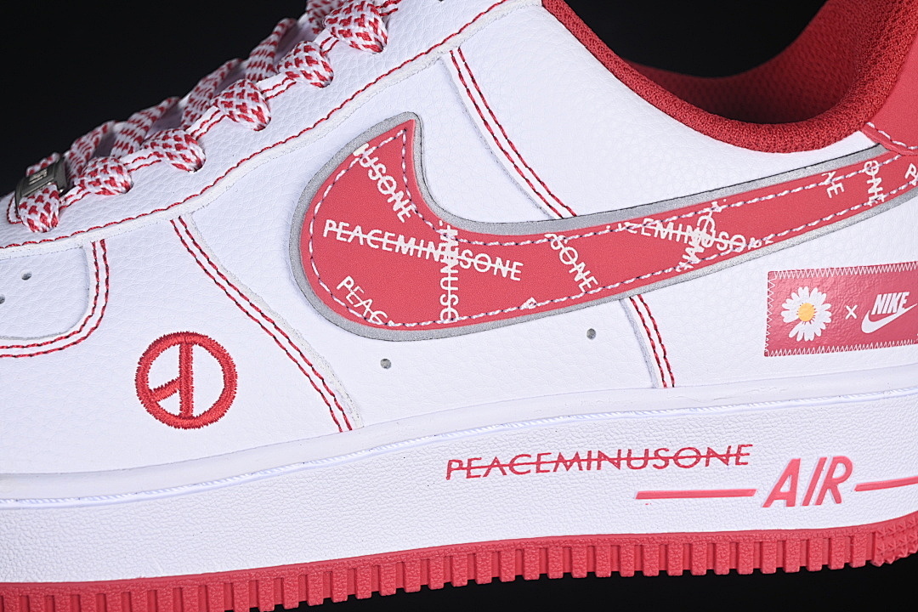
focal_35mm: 75
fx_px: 1912
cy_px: 306
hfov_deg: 27.0
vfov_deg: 18.2
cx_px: 459
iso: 160
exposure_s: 1/80
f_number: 7.1
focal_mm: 50
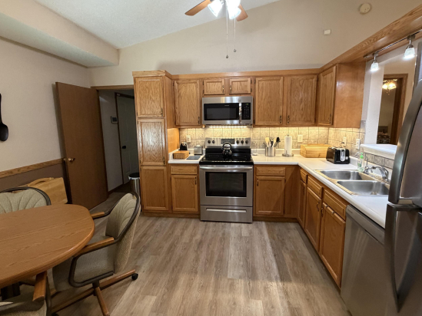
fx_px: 207
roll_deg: +1.1
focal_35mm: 17
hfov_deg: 91.0
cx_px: 215
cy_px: 149
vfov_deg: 74.7
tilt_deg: -8.6
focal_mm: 2.22
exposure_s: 1/60
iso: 400
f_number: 2.2
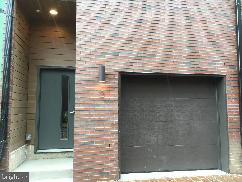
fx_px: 203
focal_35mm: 29
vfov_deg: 48.2
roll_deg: -0.2
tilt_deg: +7.3
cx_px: 121
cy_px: 91
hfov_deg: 61.7
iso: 32
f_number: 2.2
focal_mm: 4.15
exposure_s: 1/40
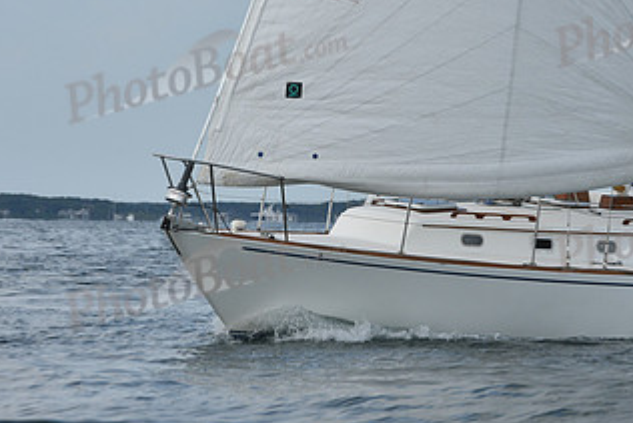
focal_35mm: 367
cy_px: 147
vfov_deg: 3.7
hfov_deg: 5.6
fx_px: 6456
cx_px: 453
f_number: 7.1
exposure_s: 1/1000
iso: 320
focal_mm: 200
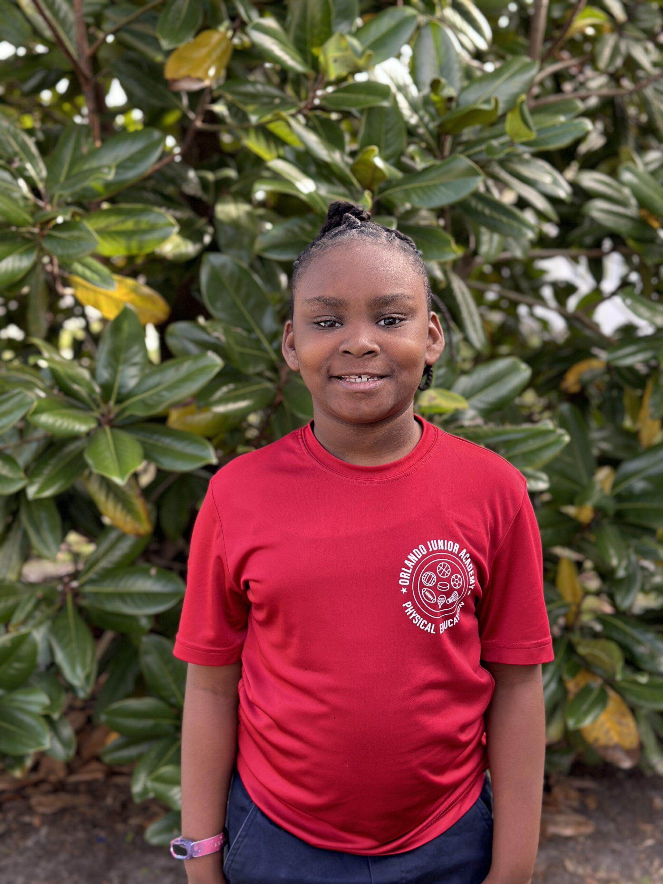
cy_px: 442
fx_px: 1226
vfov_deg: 39.7
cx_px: 332
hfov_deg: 30.3
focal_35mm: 48
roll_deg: -1.8
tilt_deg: -7.7
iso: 80
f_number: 1.78
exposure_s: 1/412
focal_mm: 6.86
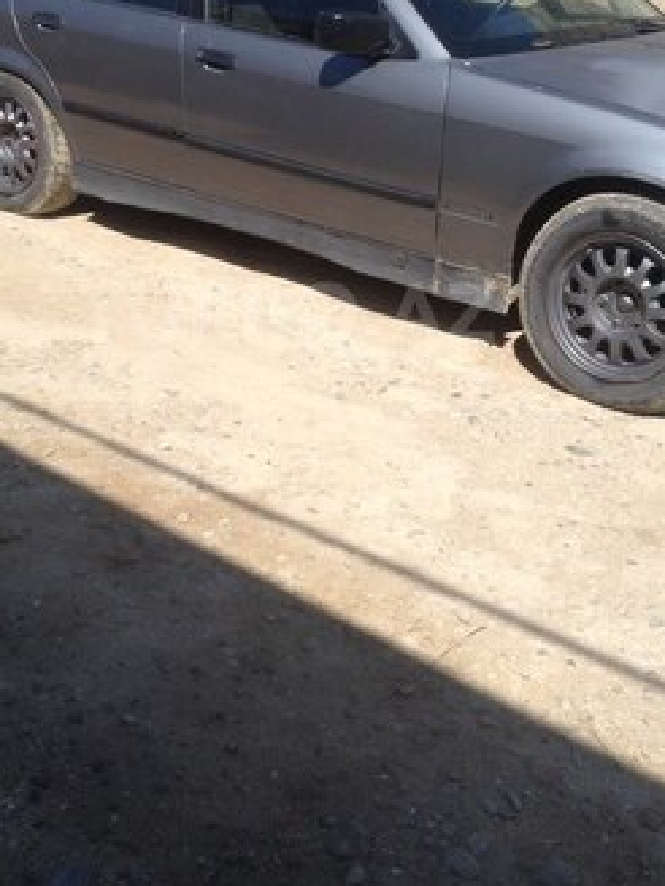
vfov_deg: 35.9
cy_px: 313
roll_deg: +0.6
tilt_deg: -14.0
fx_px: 1358
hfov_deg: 27.5
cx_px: 287
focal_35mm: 53
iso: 50
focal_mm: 4.28
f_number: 2.4
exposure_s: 1/1972
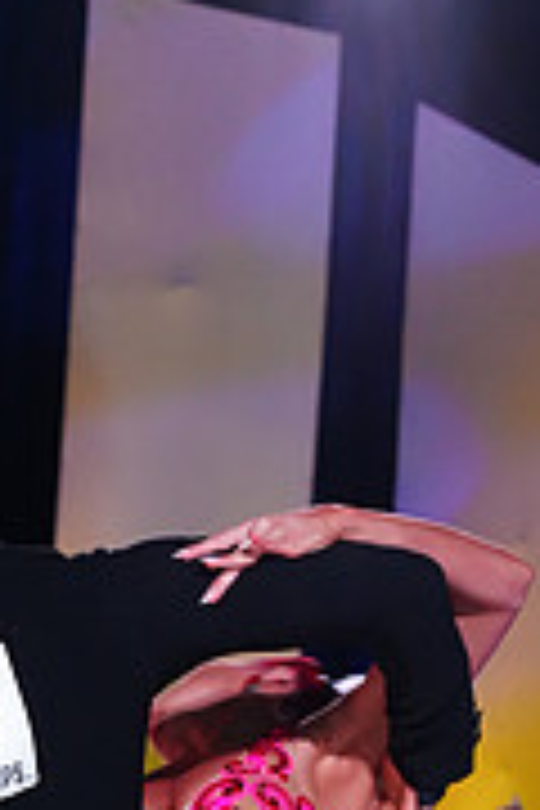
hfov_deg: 5.7
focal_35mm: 238
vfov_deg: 8.5
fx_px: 5355
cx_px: -223
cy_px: 1098
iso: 3200
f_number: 5
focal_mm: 74
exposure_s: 1/250
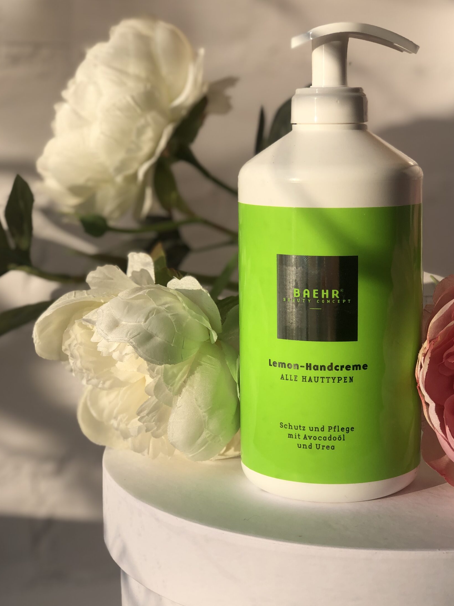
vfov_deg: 29.0
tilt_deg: -10.7
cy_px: 302
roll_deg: +1.5
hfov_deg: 21.9
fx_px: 1172
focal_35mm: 67
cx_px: 257
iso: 20
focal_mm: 6.6
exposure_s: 1/338
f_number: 2.8
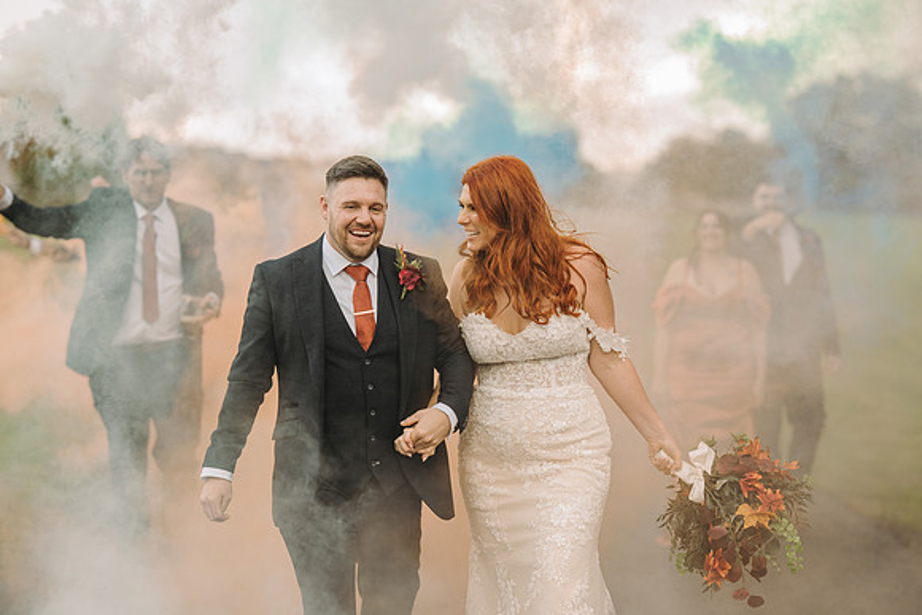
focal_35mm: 85
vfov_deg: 16.1
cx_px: 461
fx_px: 2177
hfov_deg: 23.9
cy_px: 308
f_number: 2.2
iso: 320
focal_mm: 85
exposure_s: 1/800
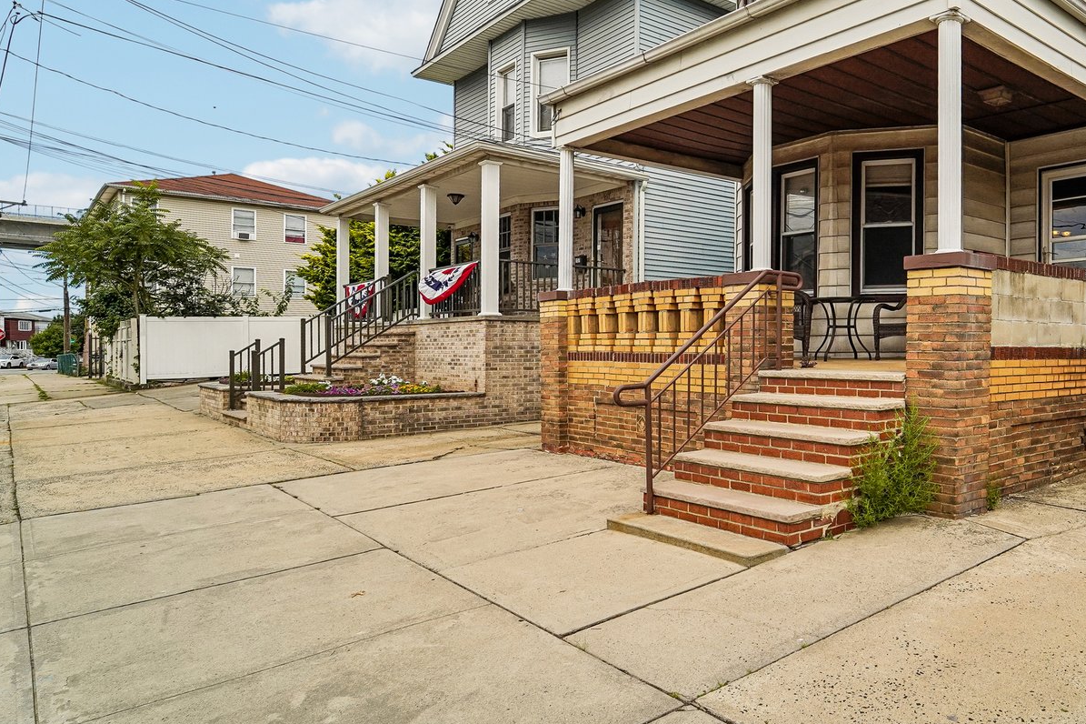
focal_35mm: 24
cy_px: 154
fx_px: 724
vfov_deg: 50.2
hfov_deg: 69.6
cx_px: 794
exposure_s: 1/800
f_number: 8
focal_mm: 14
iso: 400
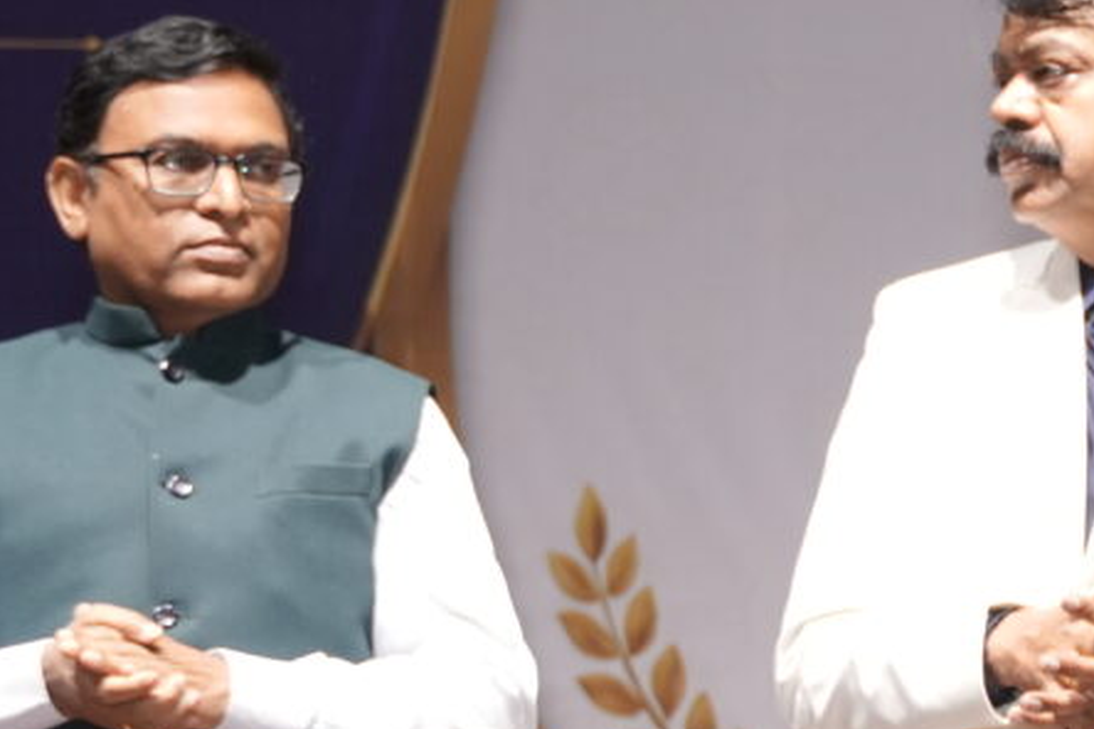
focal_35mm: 204
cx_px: 1986
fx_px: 6208
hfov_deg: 9.6
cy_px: 738
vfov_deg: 6.7
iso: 500
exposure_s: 1/100
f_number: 2.8
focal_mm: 35.4
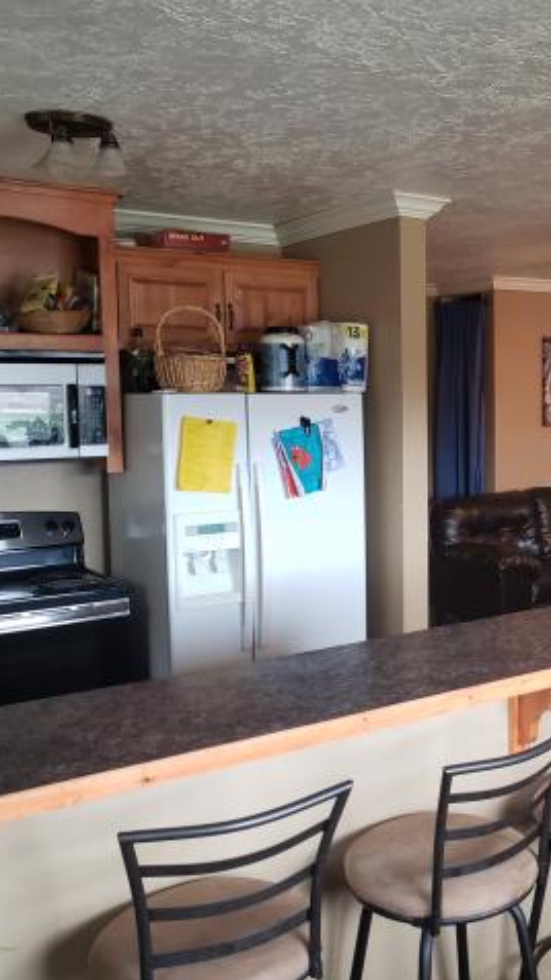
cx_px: 485
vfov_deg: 52.8
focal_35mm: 38
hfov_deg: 30.0
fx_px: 988
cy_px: 491
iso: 320
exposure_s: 1/60
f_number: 1.5
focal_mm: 4.3
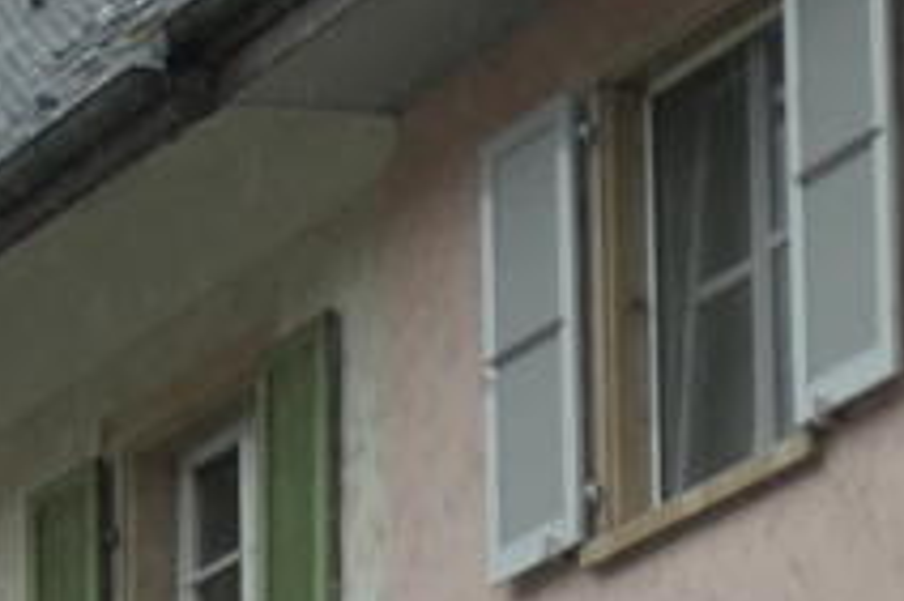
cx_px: -1748
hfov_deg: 6.9
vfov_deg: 4.9
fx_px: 6749
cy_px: 1833
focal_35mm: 269
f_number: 3.8
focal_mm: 14
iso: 200
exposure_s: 1/200
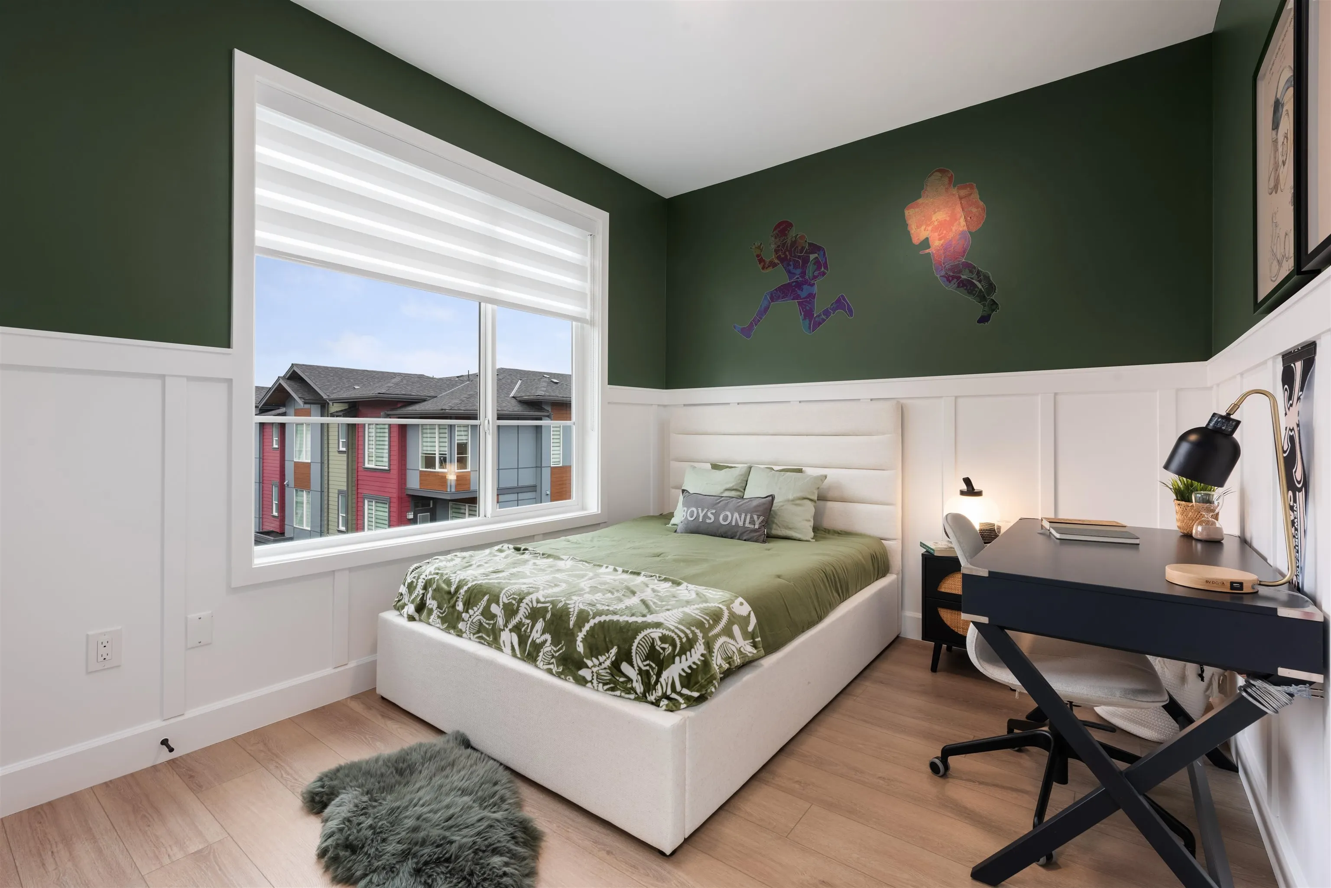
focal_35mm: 16
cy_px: 444
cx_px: 666
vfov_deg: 73.8
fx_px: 592
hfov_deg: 96.7
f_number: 8
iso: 250
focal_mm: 16
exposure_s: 1/2.5
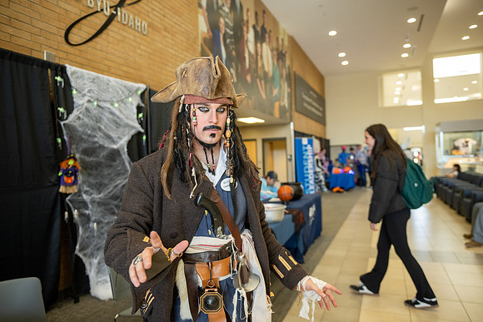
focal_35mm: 27
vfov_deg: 48.0
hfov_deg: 67.4
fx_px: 362
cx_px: 242
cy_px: 161
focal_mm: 27
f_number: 2.8
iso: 1600
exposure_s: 1/320
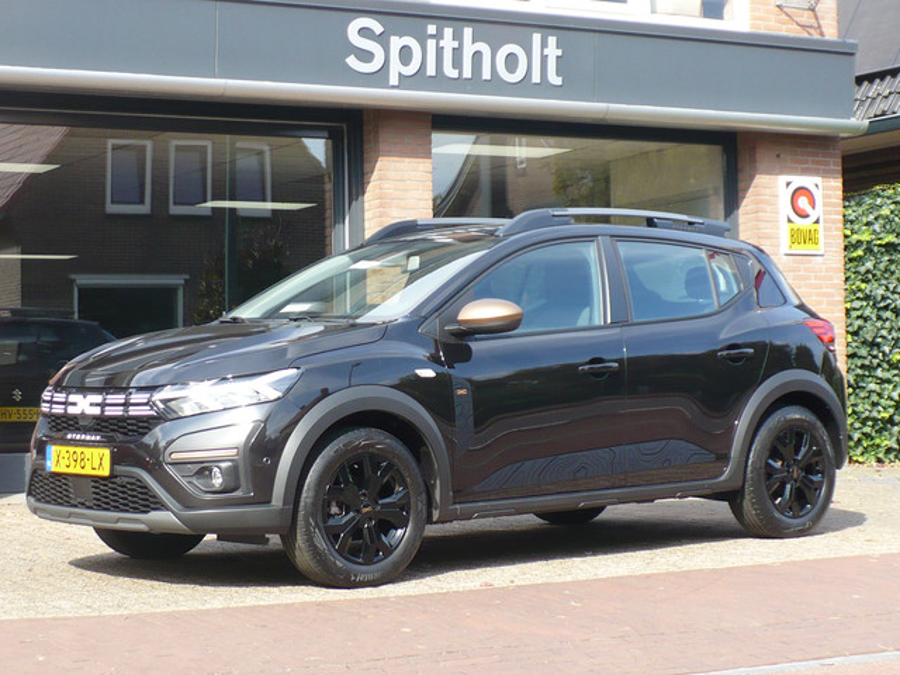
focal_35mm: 80
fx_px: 2080
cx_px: 450
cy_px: 338
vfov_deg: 18.4
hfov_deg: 24.4
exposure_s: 1/250
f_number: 3.1
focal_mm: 8.9
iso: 100
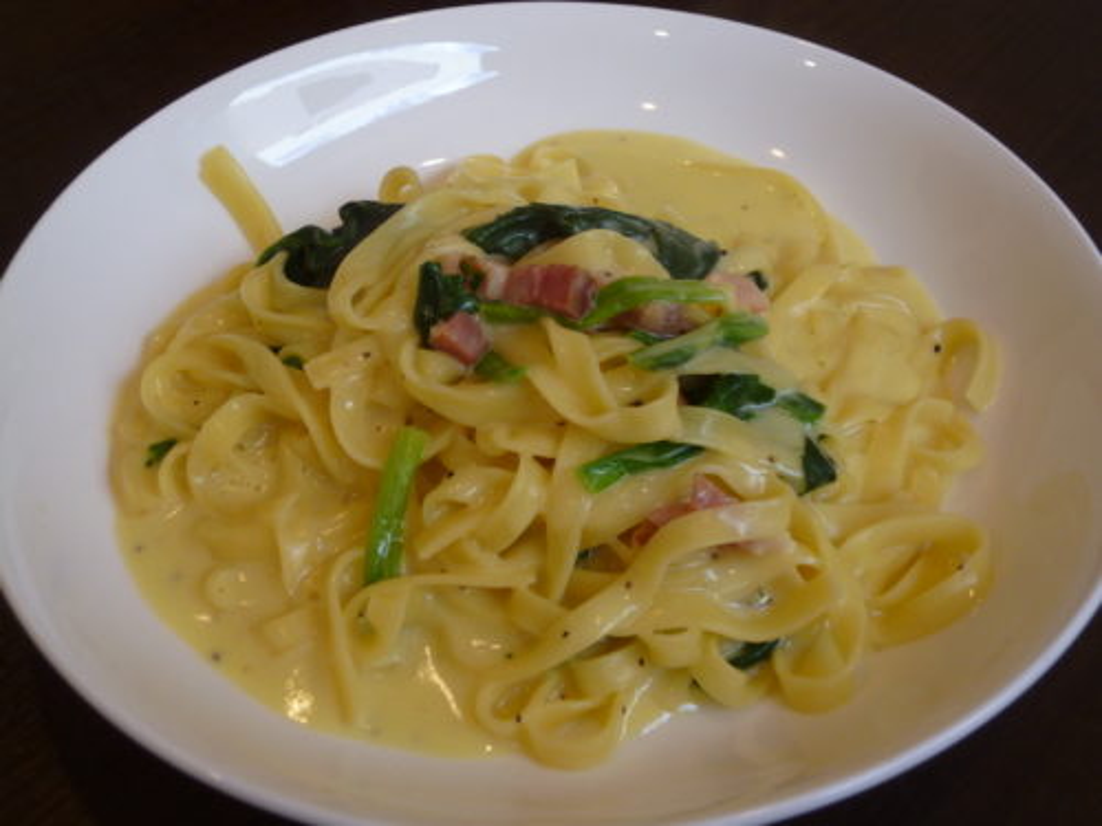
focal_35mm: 44
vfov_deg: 32.9
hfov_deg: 42.9
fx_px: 1401
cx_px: 551
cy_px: 413
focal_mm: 7.9
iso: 160
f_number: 3.3
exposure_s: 1/80
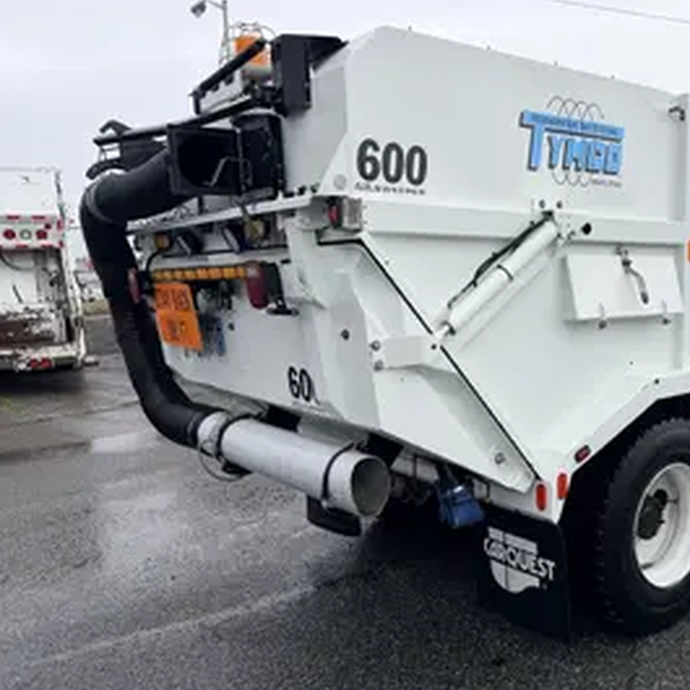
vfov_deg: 51.1
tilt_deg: -7.6
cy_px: 346
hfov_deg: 49.2
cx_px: 510
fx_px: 722
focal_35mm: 32
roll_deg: +2.6
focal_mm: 6.76
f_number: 1.78
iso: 80
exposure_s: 1/1046
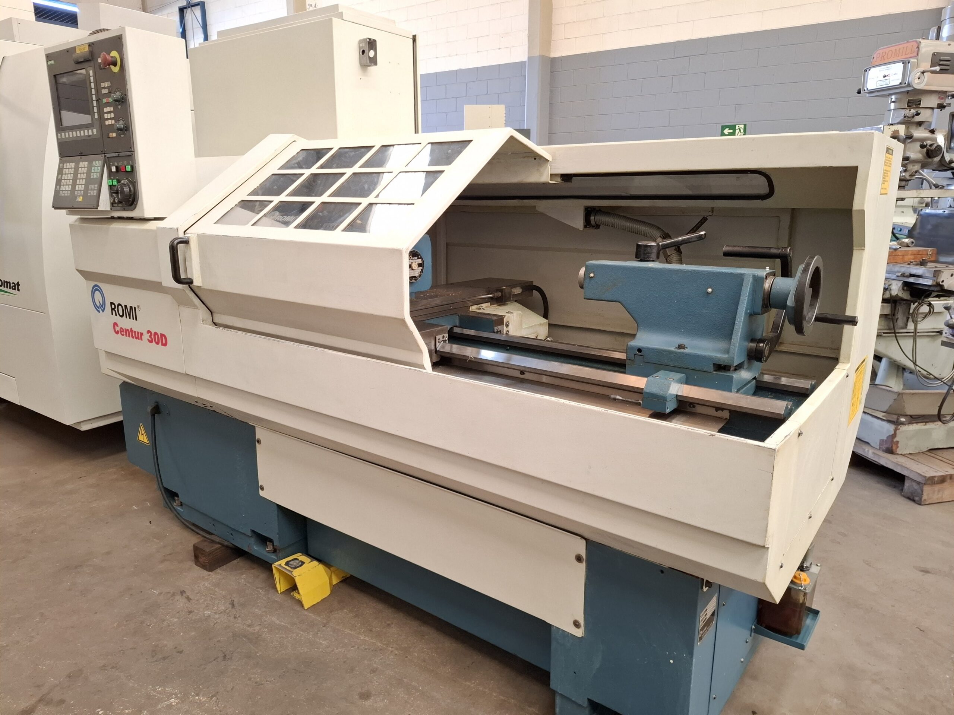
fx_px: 634
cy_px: 358
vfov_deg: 58.9
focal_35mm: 23
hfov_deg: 73.9
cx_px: 477
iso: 200
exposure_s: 1/60
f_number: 1.8
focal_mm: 5.54
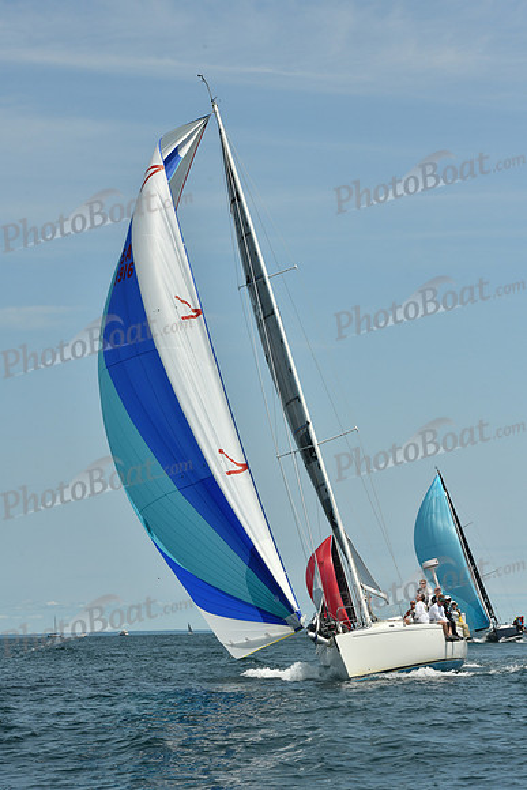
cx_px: 264
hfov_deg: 14.0
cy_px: 395
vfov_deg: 20.8
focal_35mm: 98
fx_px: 2150
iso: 320
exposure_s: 1/1000
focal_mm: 98
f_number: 11
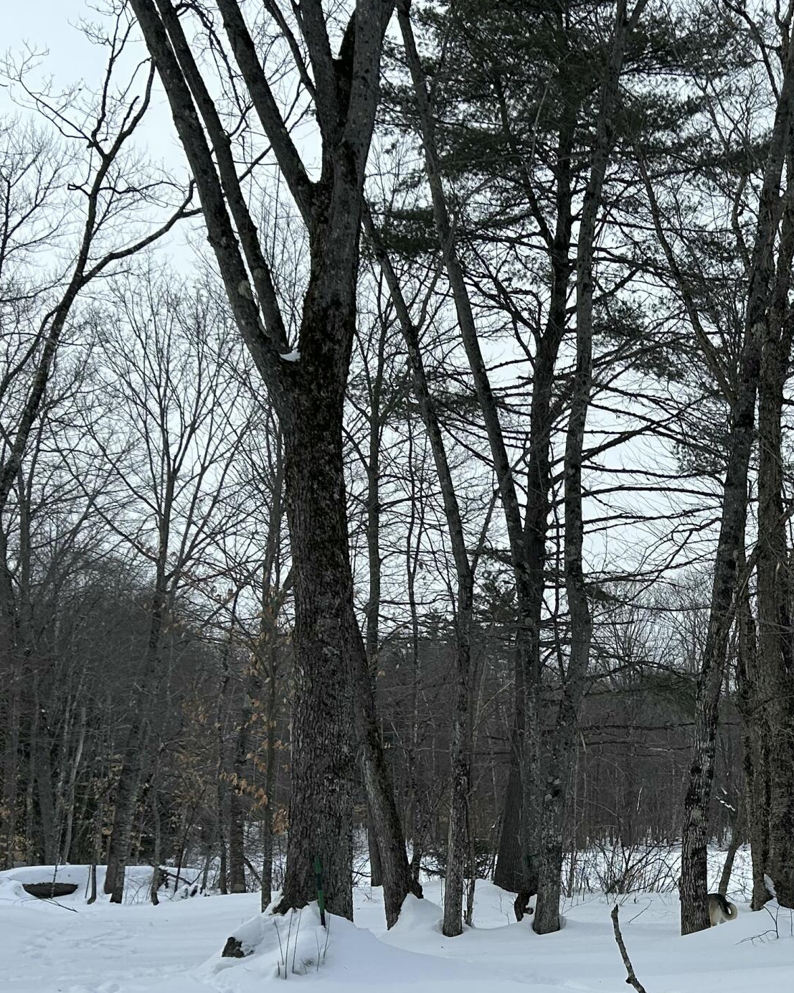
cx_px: 727
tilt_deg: +5.6
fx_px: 1616
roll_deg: +1.7
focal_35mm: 55
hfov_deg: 26.6
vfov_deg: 33.8
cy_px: 662
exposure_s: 1/2915
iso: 50
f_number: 1.5
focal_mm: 5.7
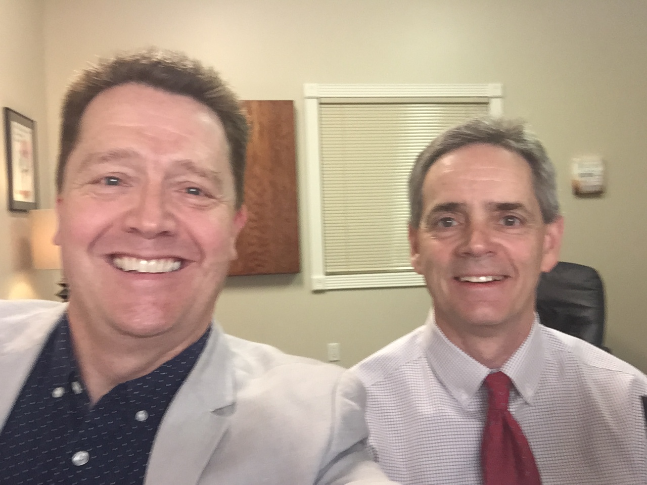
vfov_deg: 45.4
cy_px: 242
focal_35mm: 31
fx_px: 579
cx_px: 324
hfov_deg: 58.4
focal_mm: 2.65
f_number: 2.2
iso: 125
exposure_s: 1/30
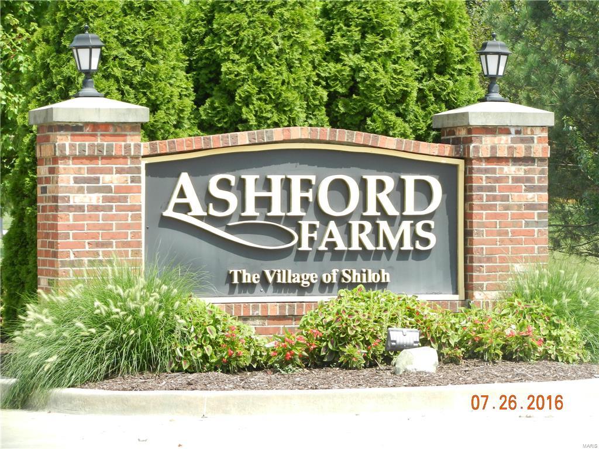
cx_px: 300
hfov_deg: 12.0
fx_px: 2855
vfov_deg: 9.0
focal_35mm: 165
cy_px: 224
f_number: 5.3
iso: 160
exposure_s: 1/320
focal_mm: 29.7
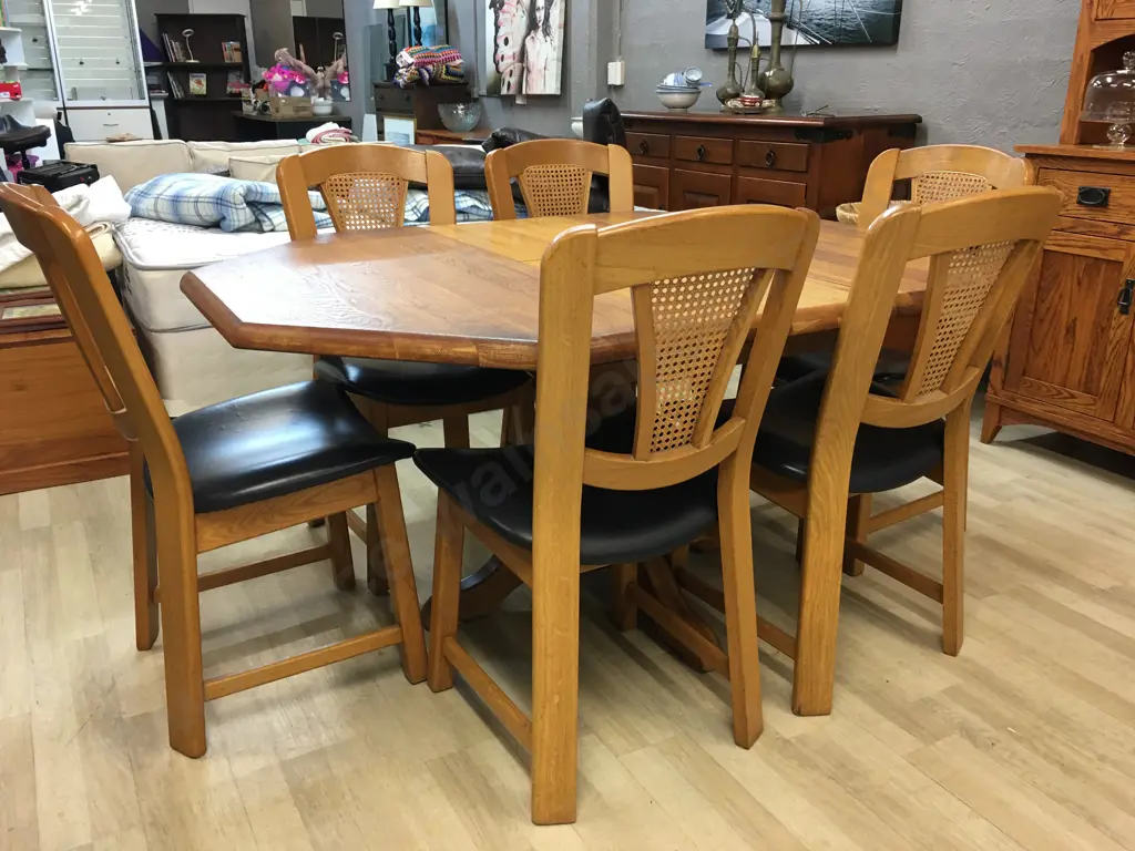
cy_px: 426
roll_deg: +0.3
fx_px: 951
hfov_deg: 61.7
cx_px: 568
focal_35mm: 29
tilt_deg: -16.9
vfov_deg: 48.2
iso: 50
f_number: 2.2
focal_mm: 4.15
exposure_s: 1/17
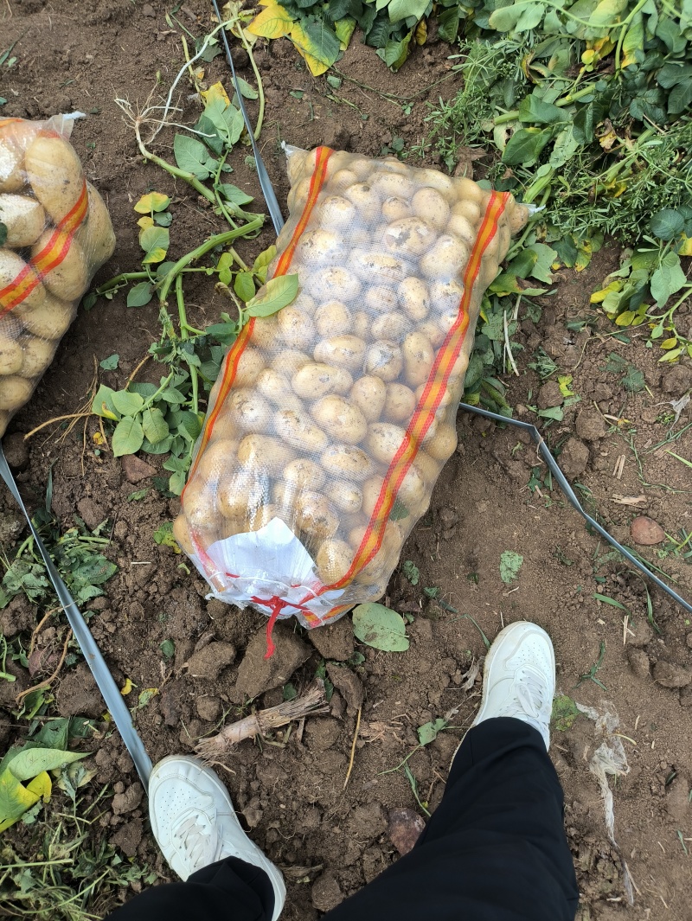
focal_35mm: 23
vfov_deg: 73.9
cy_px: 460
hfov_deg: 58.9
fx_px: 612
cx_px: 346
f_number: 1.79
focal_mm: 4.69
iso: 50
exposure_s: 1/622
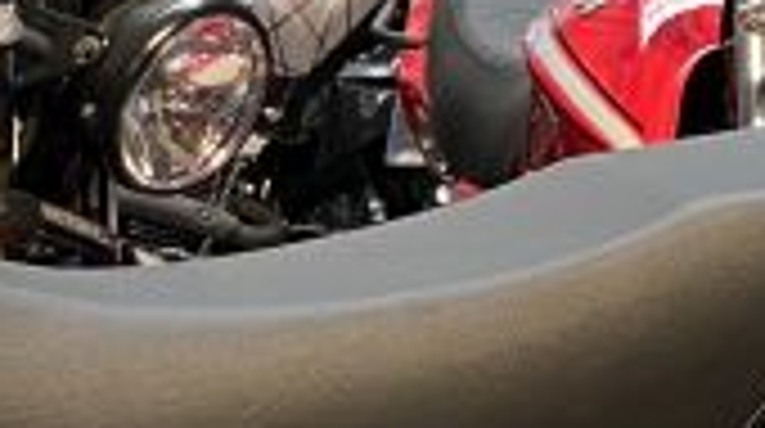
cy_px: 647
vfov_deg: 6.7
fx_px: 3585
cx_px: -396
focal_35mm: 177
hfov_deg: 11.6
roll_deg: -0.7
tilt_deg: -12.8
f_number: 1.8
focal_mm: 4.25
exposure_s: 1/50
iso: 125
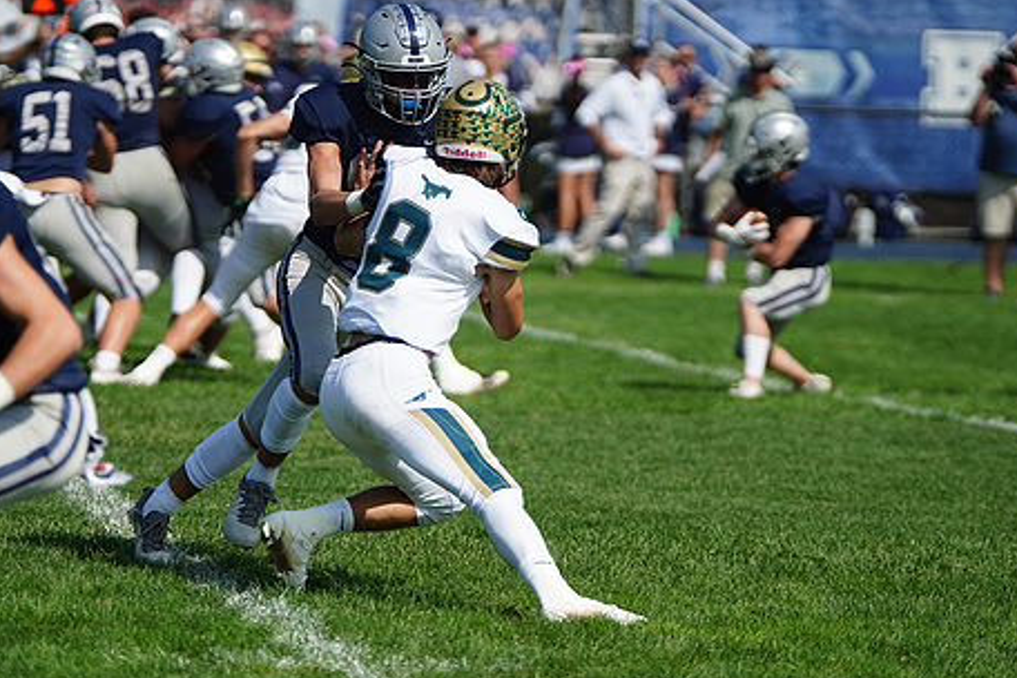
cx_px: 448
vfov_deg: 5.2
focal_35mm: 266
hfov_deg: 7.7
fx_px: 7514
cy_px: 282
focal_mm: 209
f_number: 2.8
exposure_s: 1/8000
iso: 400
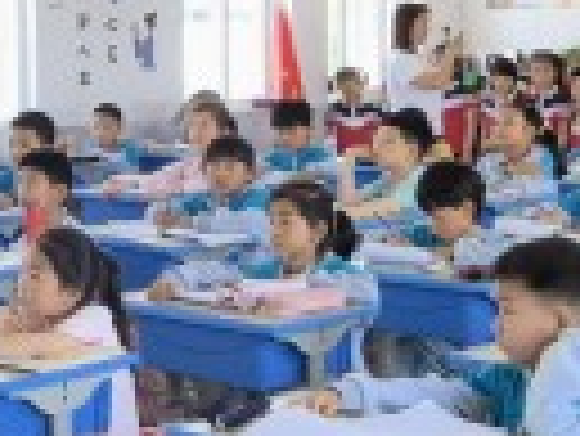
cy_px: 97
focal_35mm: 92
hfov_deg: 20.6
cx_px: 4
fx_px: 1543
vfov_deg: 16.0
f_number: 2.2
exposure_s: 1/120
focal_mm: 1.95
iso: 200
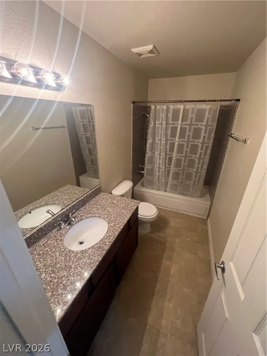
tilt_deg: -23.4
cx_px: 134
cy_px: 178
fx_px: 134
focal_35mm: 13
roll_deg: +0.2
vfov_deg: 106.2
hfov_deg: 89.9
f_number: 1.8
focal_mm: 1.57
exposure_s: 1/60
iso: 800
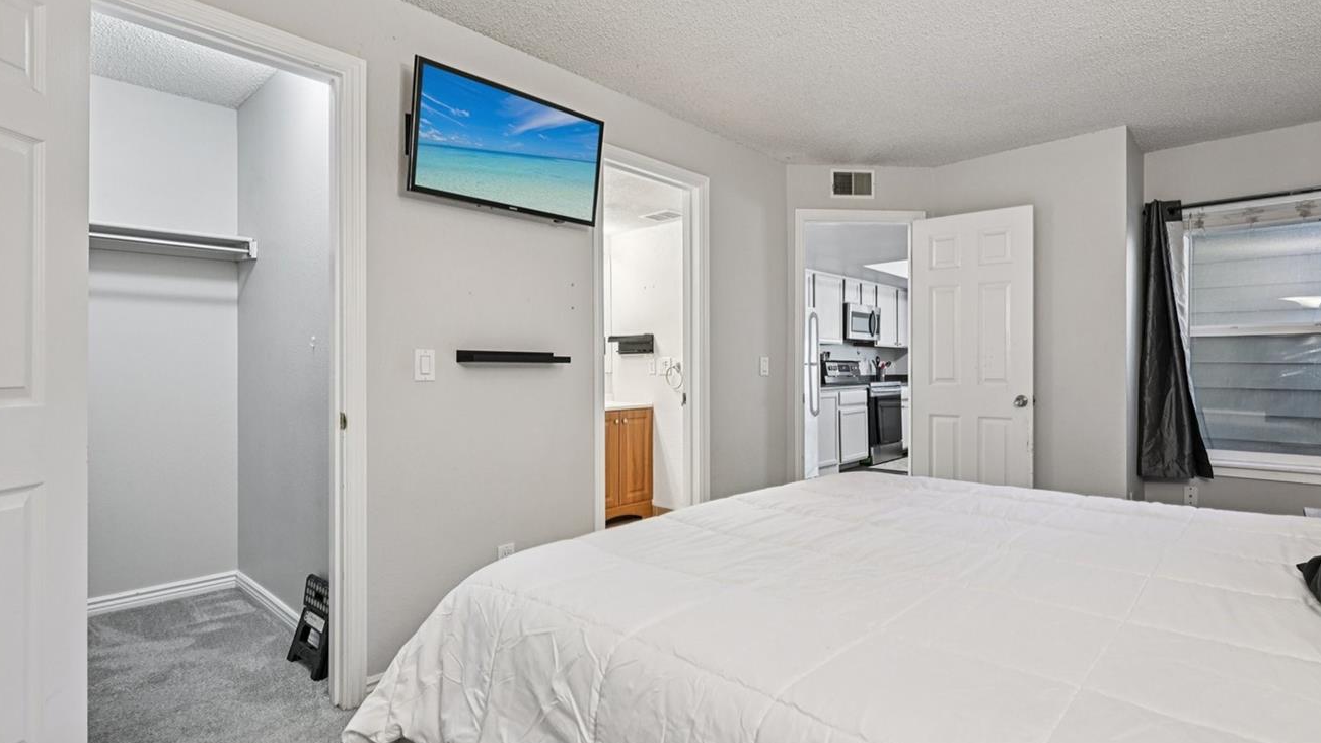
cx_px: 751
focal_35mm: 18
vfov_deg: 61.0
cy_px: 358
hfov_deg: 92.1
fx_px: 631
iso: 400
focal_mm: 14
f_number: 11
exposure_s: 1/6
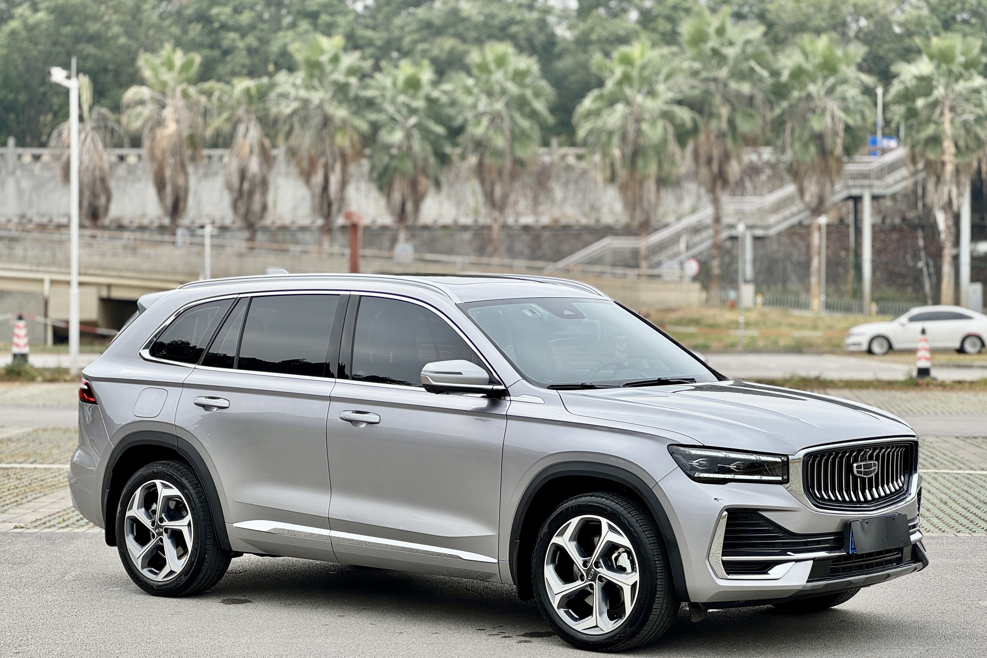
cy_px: 347
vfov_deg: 16.9
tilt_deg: +0.5
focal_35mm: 81
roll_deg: -0.3
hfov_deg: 25.1
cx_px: 493
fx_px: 2221
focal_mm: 9
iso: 25
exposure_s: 1/254
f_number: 2.8
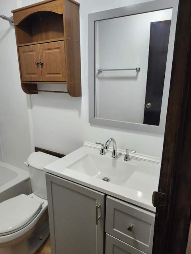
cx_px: 96
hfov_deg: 58.9
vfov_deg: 73.9
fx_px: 169
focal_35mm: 23
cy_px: 127
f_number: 1.8
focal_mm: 5.54
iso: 320
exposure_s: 1/120
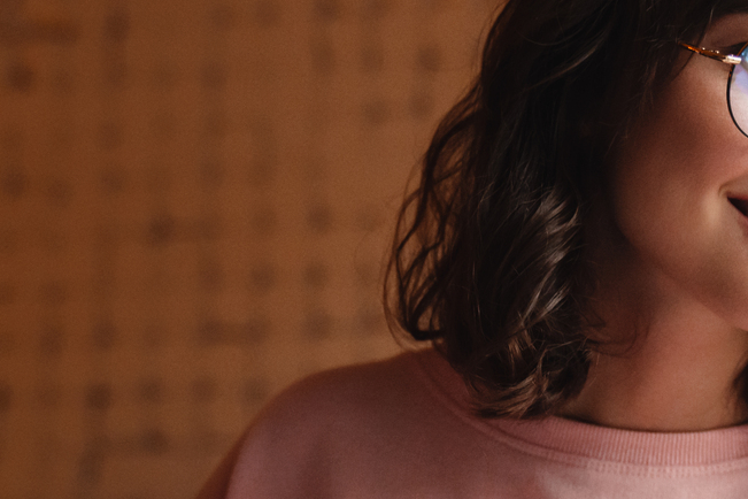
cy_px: 450
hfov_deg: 18.7
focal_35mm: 108
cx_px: 622
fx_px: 2244
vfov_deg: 12.6
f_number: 2.8
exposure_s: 1/100
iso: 1250
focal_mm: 37
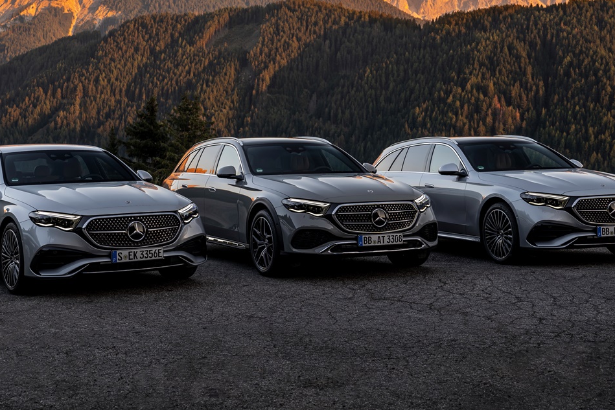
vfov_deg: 30.7
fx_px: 745
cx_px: 299
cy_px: 159
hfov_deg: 44.8
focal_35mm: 44
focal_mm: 34.5
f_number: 4
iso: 64
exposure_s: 1/25
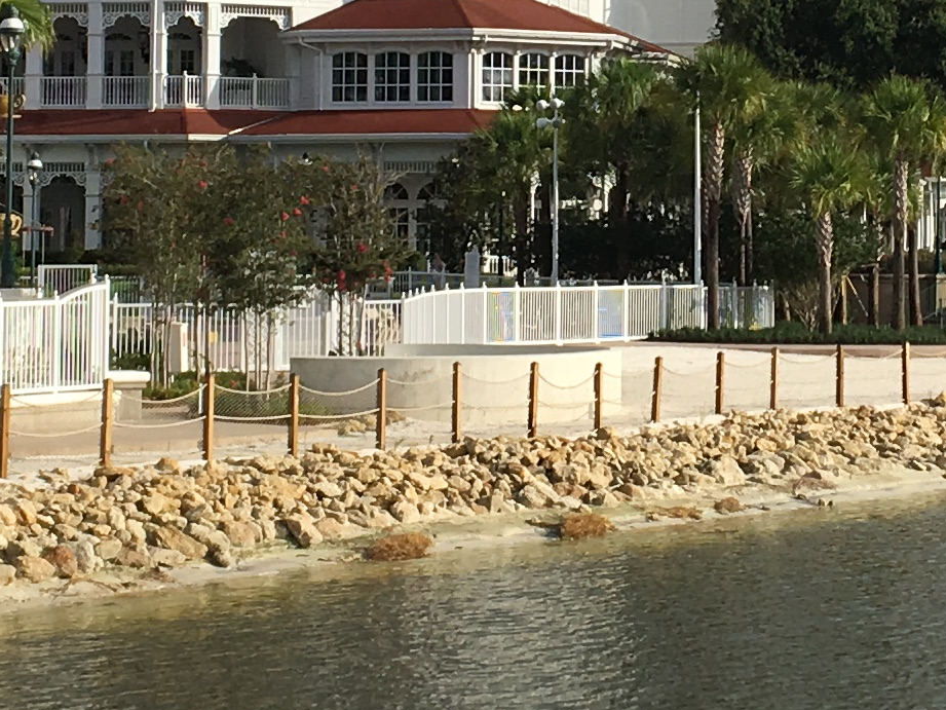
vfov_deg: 11.6
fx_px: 3471
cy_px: 33
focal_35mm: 127
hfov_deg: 15.5
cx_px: 673
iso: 25
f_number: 2.2
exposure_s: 1/1832
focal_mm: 4.15
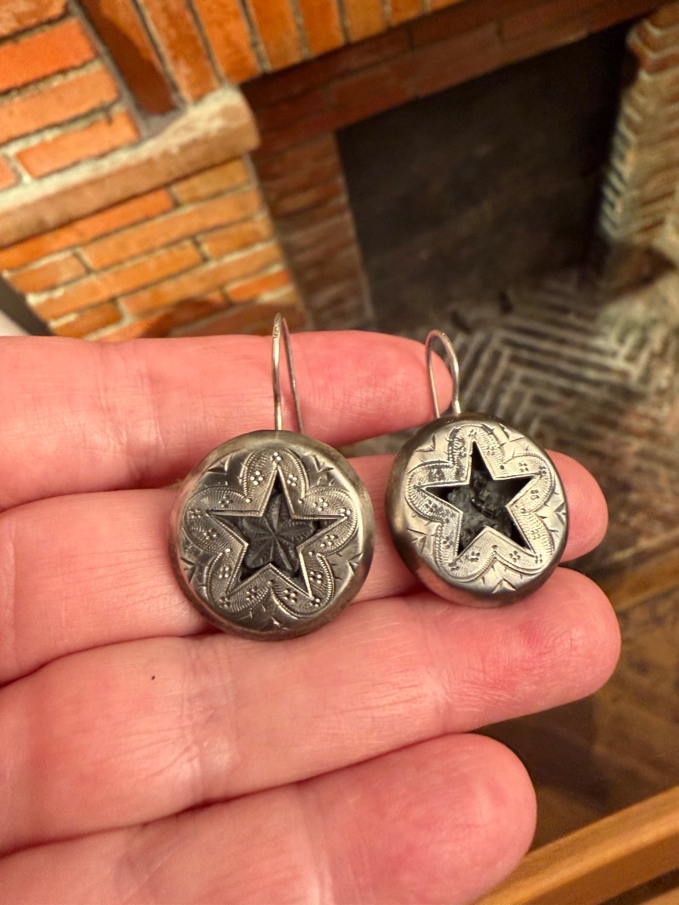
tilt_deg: -56.9
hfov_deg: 53.1
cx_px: 340
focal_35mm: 26
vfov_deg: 67.3
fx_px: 680
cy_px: 452
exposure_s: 1/50
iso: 400
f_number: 2.2
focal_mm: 2.22
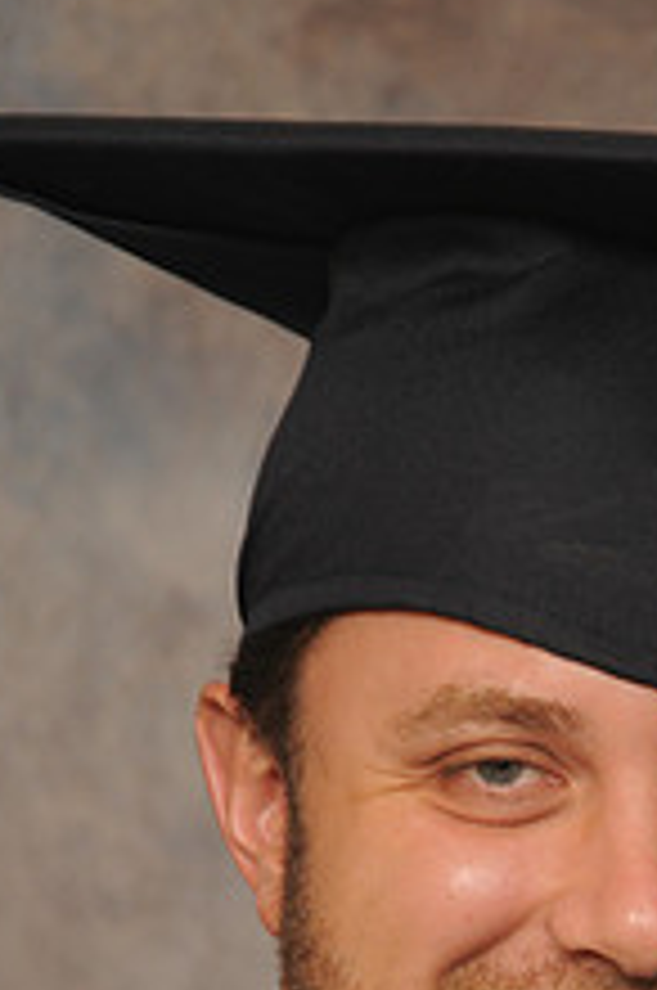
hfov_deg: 2.9
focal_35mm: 474
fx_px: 13016
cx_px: 583
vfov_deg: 4.4
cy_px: 873
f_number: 5.6
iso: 200
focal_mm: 120
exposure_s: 1/60
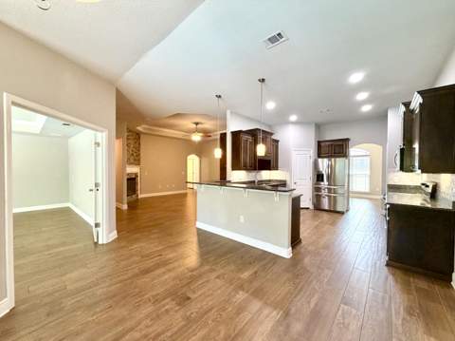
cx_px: 228
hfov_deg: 102.1
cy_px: 170
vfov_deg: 85.6
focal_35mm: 14
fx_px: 184
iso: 250
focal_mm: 2.22
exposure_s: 1/60
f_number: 2.2
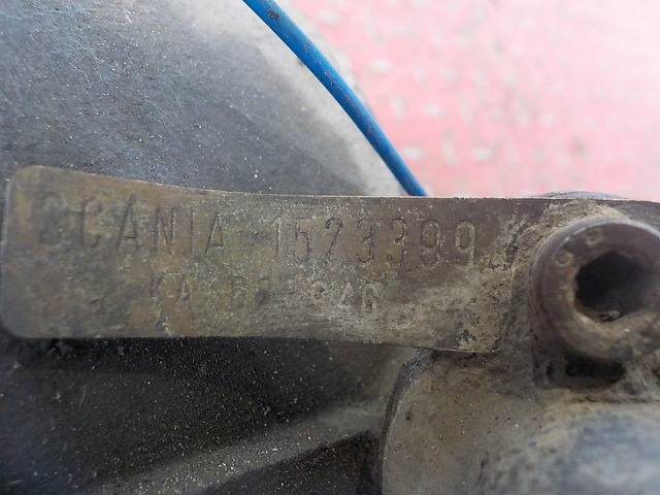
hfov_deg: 60.0
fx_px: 572
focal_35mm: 30
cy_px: 248
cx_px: 330
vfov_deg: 46.8
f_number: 3.3
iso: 400
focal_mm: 4.1
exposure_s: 1/15
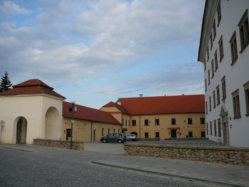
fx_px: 252
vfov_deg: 40.7
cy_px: 94
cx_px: 124
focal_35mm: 35
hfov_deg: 52.6
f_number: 2.8
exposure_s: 1/800
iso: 80
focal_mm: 5.2
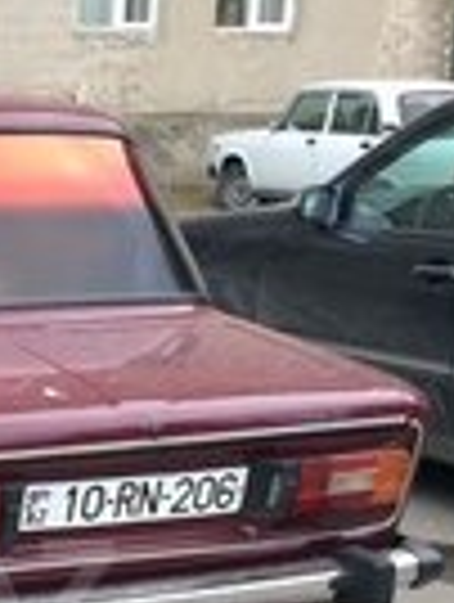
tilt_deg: -16.6
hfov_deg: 13.1
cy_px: 590
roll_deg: +0.2
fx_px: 1865
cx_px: -229
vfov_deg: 17.9
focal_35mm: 107
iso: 40
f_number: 2.2
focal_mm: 4.15
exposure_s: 1/33
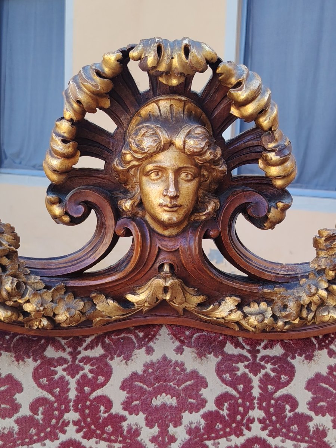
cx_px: 168
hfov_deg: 35.1
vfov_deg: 45.8
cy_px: 224
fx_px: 531
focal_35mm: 41
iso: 123
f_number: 1.75
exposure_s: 1/100
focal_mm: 5.25
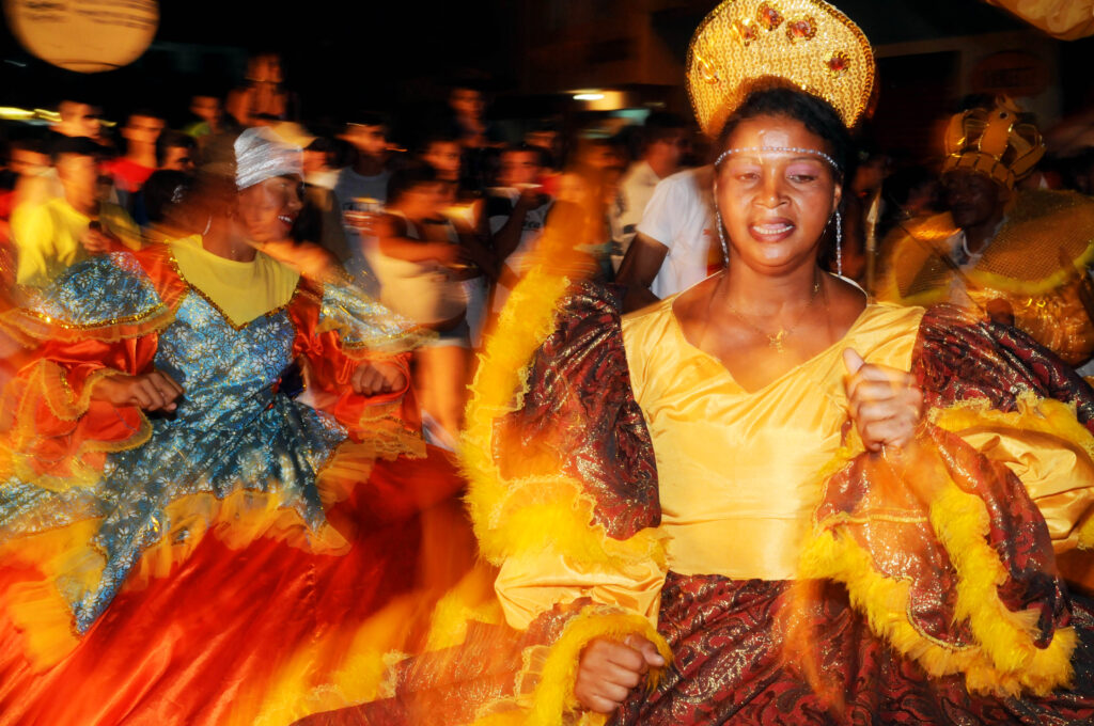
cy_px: 363
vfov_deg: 31.8
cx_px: 547
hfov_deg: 46.5
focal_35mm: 42
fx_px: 1275
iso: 800
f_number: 8
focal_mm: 28
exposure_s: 1/10
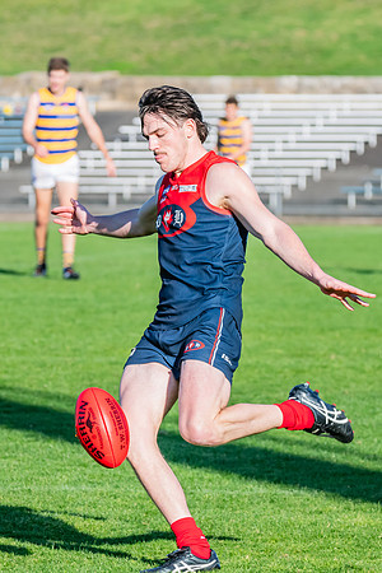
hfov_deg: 3.5
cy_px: 260
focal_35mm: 393
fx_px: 6258
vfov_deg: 5.2
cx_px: 146
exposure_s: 1/1600
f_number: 8
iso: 800
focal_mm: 240
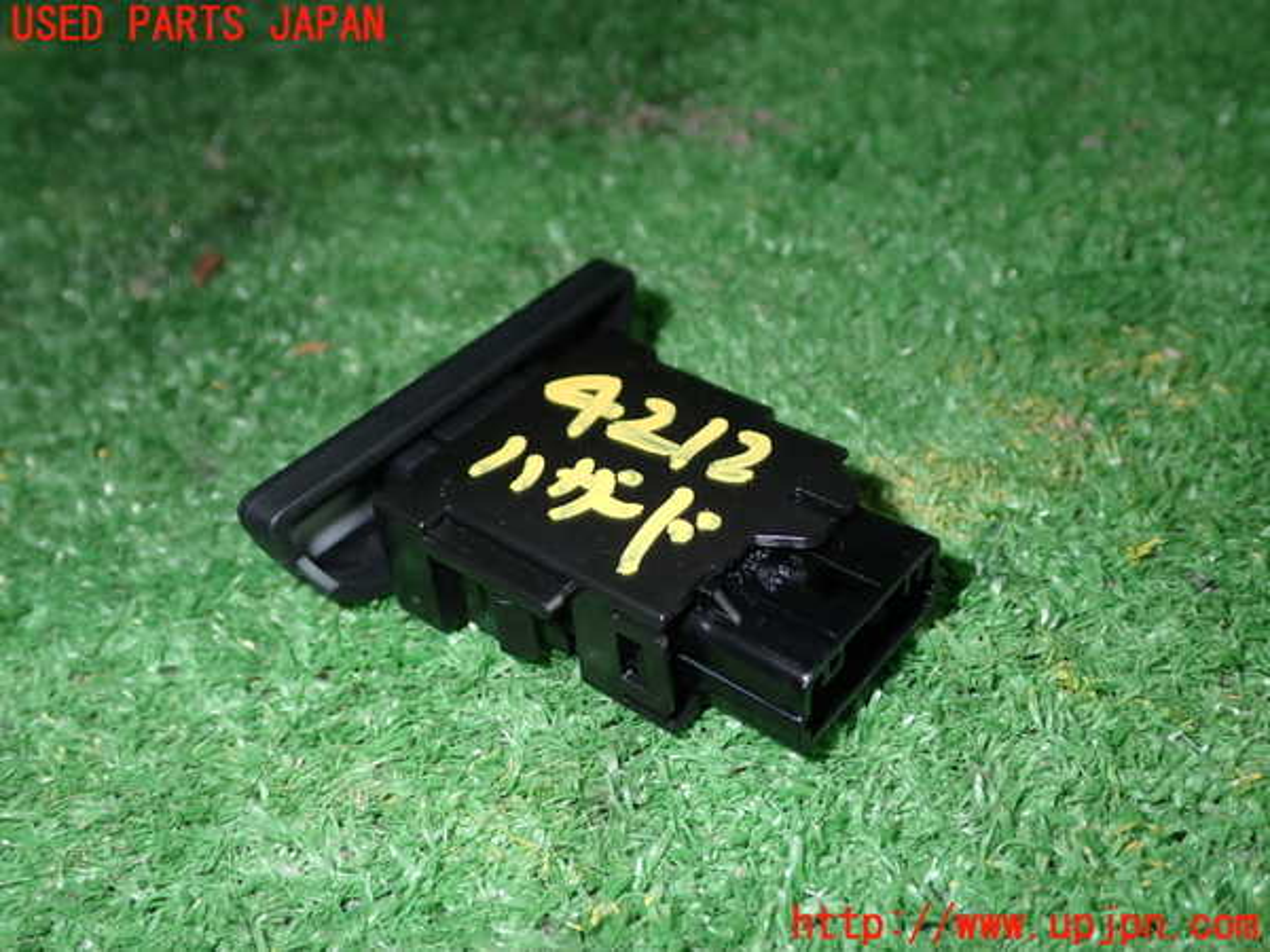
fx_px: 1394
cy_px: 476
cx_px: 635
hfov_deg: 49.0
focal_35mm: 38
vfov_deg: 37.7
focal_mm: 6.83
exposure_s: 1/40
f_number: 8
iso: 200
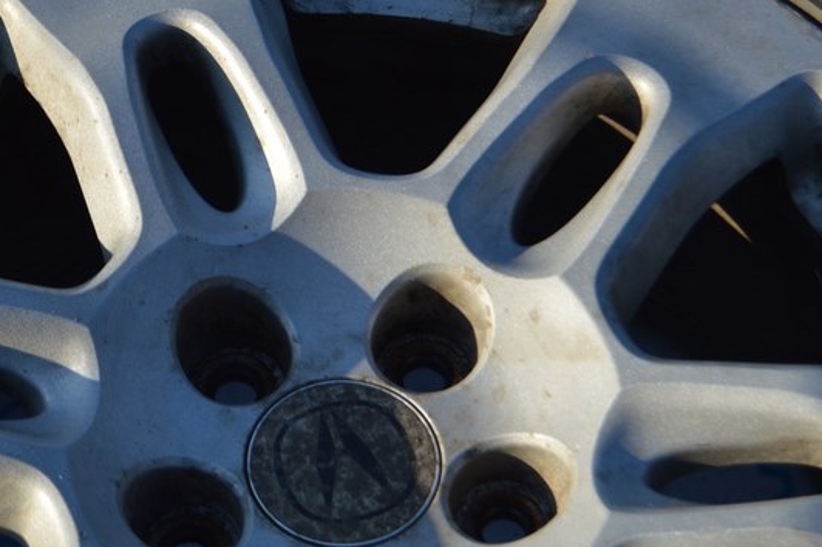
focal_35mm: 150
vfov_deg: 9.1
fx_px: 3423
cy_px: 66
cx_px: 331
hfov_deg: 13.7
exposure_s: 1/160
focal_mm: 52
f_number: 6.3
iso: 100
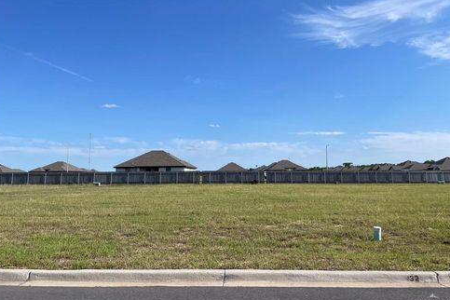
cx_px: 223
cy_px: 136
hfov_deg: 65.5
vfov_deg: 46.3
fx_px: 350
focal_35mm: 28
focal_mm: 4.2
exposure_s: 1/6897
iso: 50
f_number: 1.6
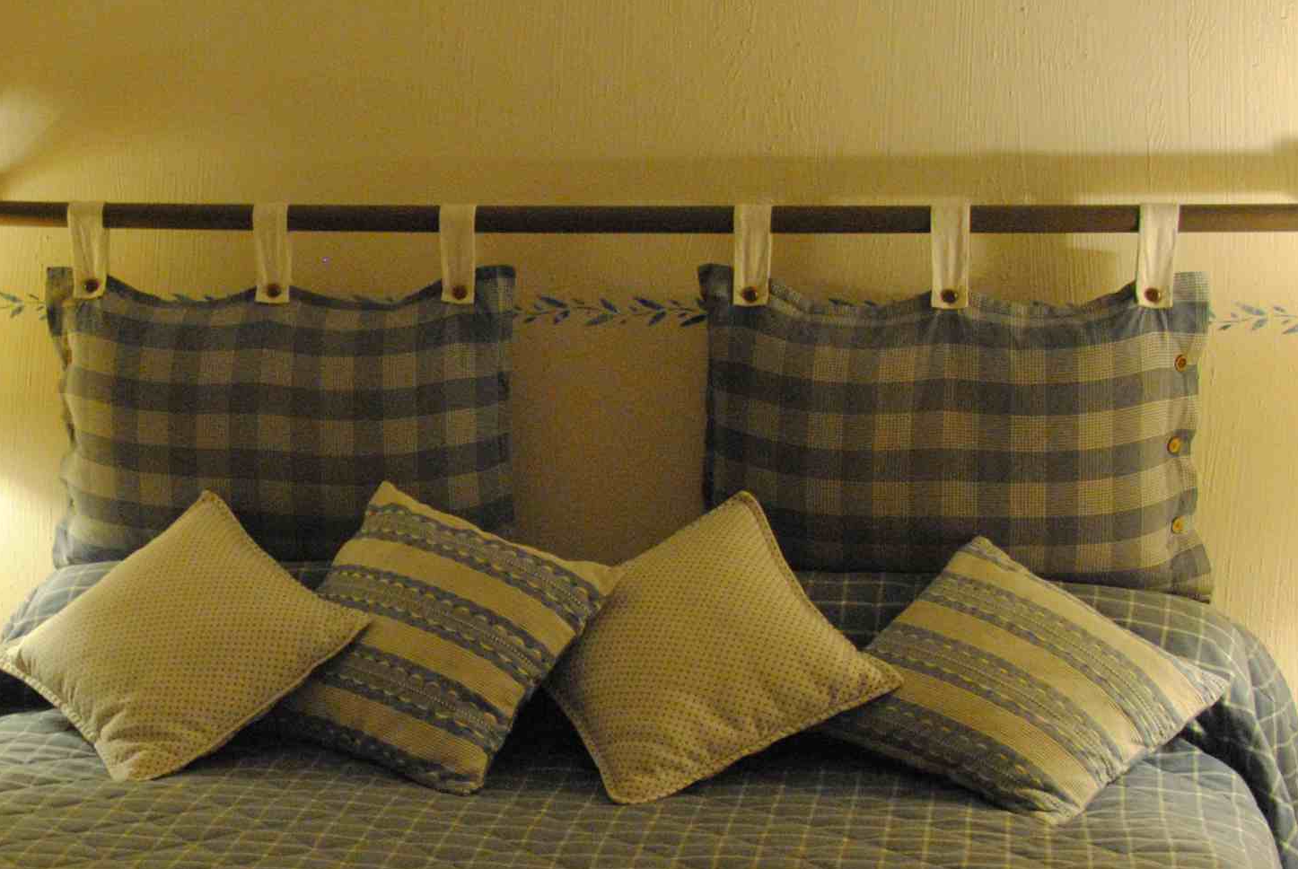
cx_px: 182
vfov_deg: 16.2
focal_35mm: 84
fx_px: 3045
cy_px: 487
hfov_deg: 23.6
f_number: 3.8
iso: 800
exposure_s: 1/30
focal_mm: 21
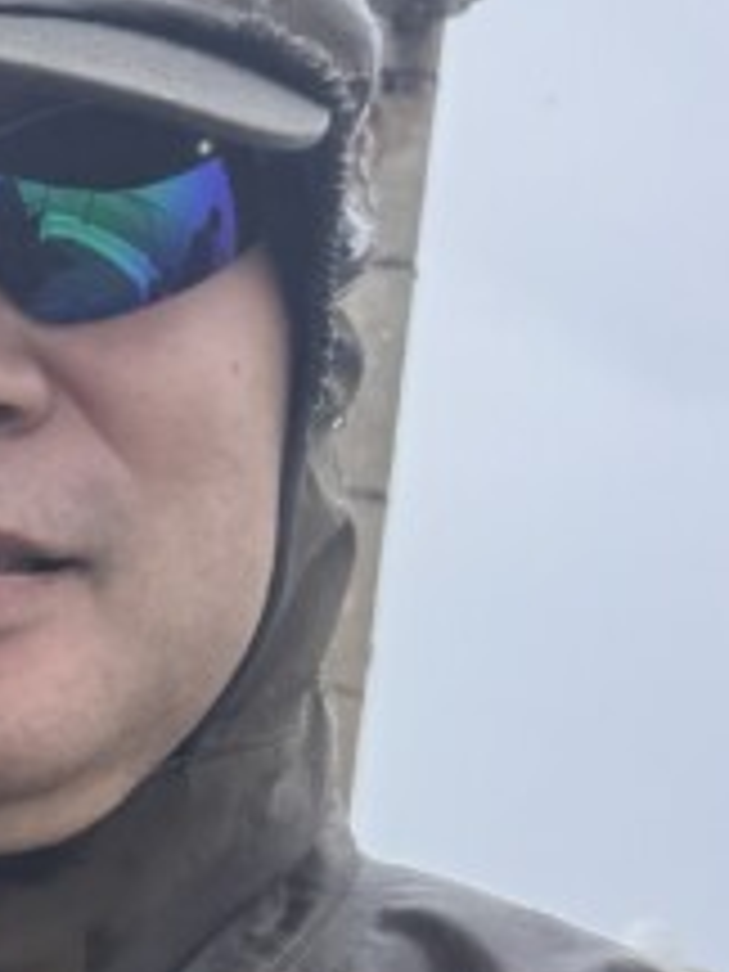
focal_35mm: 111
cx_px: -810
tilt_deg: -4.2
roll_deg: -7.8
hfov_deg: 11.7
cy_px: 1418
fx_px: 3117
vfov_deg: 16.3
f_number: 1.78
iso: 80
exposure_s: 1/912
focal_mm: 6.76
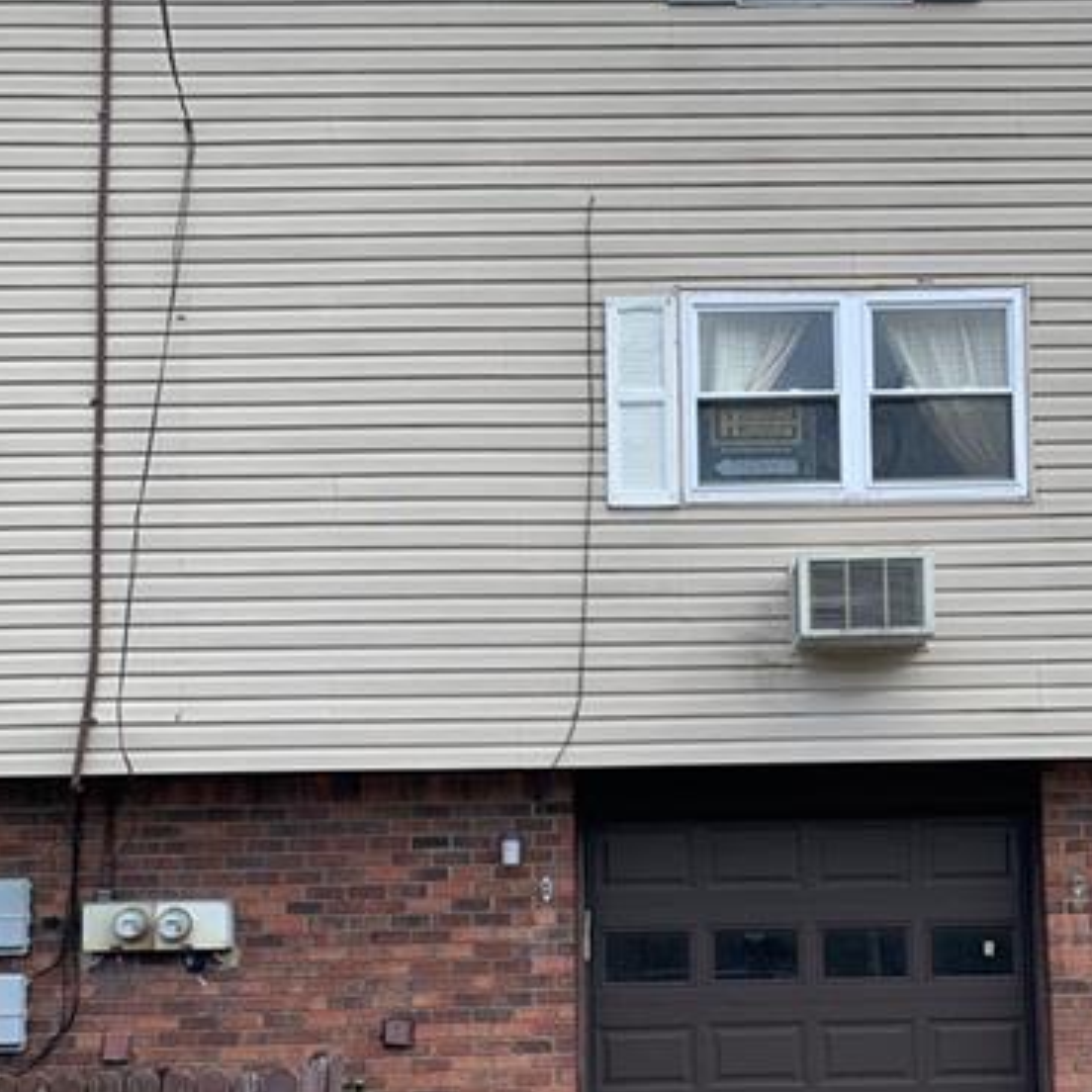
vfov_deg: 34.6
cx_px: 745
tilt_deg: +5.1
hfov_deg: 35.0
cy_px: 819
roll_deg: -0.2
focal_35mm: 48
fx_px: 1713
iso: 25
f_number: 1.8
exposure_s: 1/822
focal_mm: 4.25
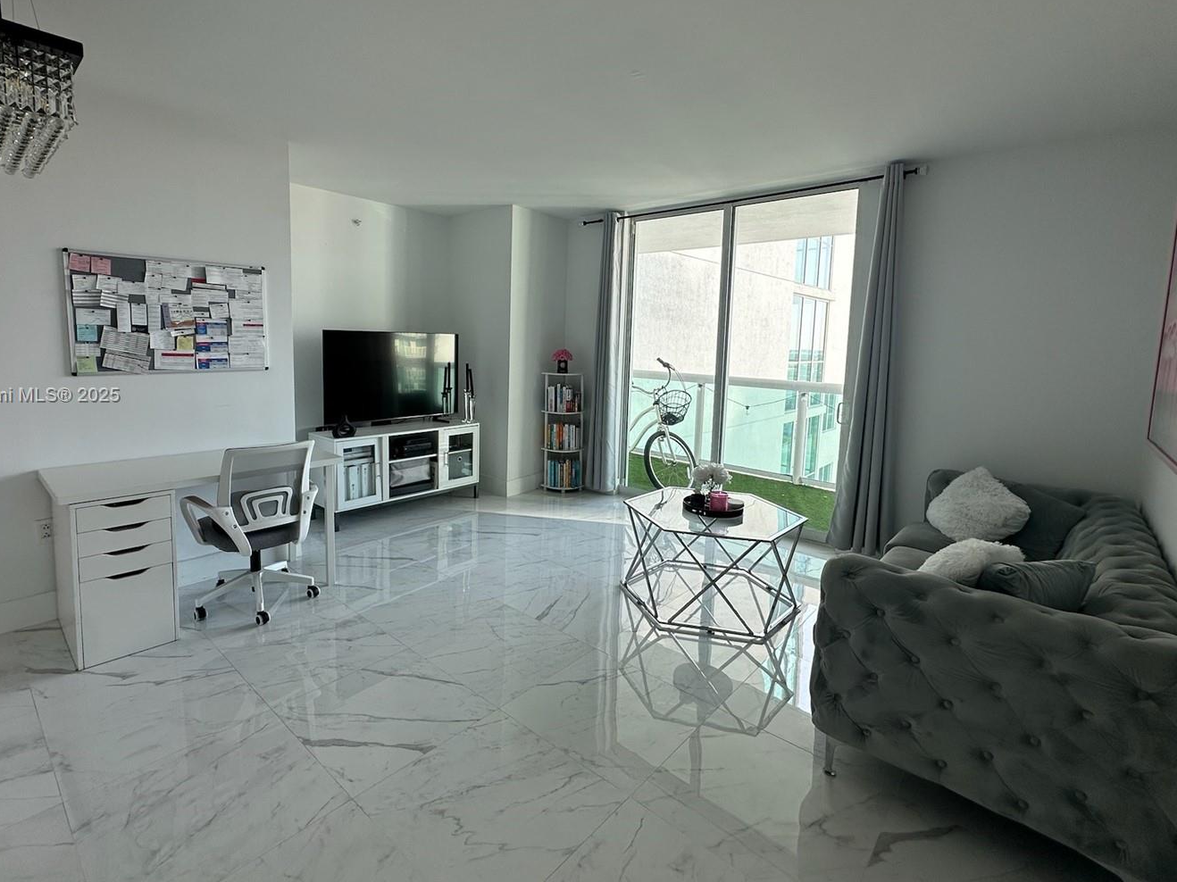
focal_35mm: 17
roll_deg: -1.9
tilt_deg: -5.9
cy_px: 396
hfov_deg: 90.9
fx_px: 578
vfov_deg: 74.5
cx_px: 548
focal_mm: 2.22
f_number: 2.2
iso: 40
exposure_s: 1/191
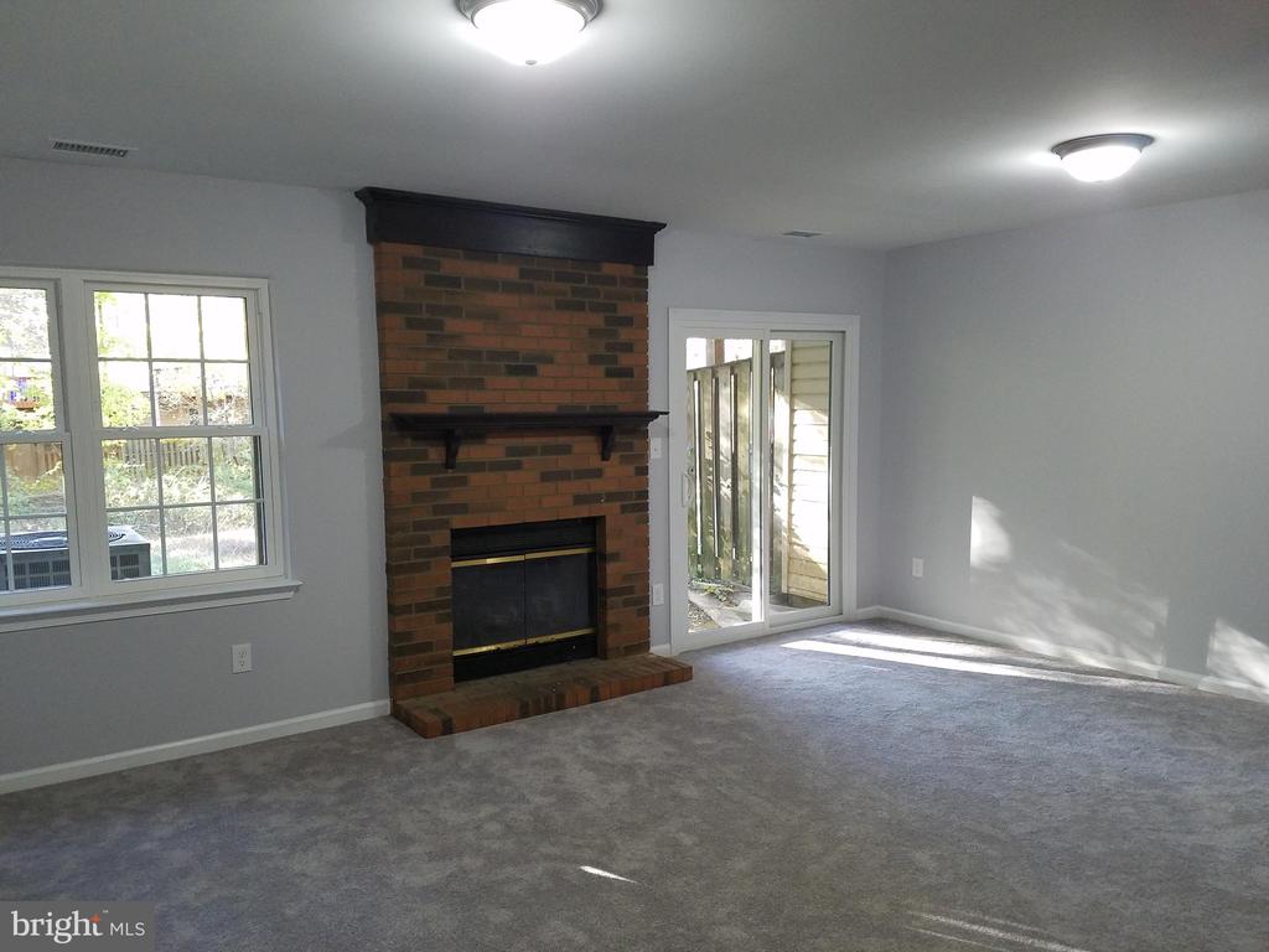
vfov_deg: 53.1
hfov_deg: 67.3
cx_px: 634
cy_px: 476
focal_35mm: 26
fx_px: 953
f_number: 1.7
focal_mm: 4.2
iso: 160
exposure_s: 1/30
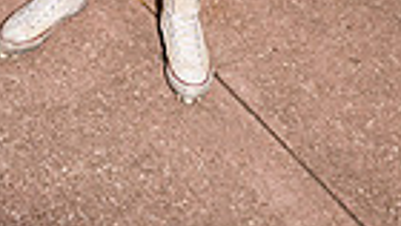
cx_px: 192
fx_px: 1181
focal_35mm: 111
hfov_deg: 19.3
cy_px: -378
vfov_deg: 9.3
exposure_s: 1/250
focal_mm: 33
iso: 320
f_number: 8
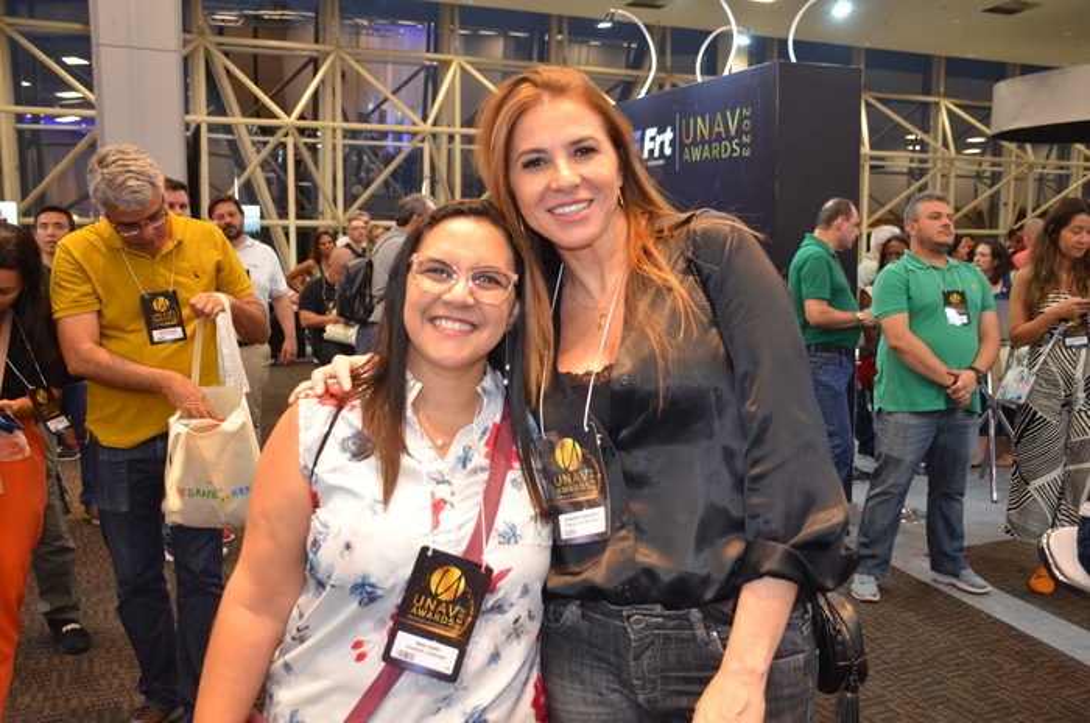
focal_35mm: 34
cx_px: 545
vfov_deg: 38.2
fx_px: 1043
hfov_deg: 55.2
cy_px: 362
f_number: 3.8
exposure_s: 1/60
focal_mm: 23
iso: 640
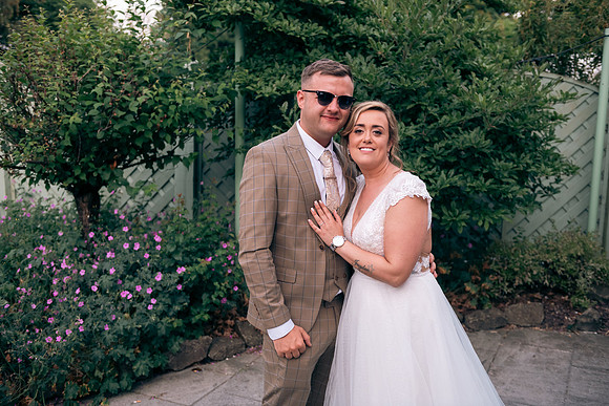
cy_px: 203
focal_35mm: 38
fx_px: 643
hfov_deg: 50.7
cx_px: 304
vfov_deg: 35.1
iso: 250
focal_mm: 38
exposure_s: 1/160
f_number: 3.5
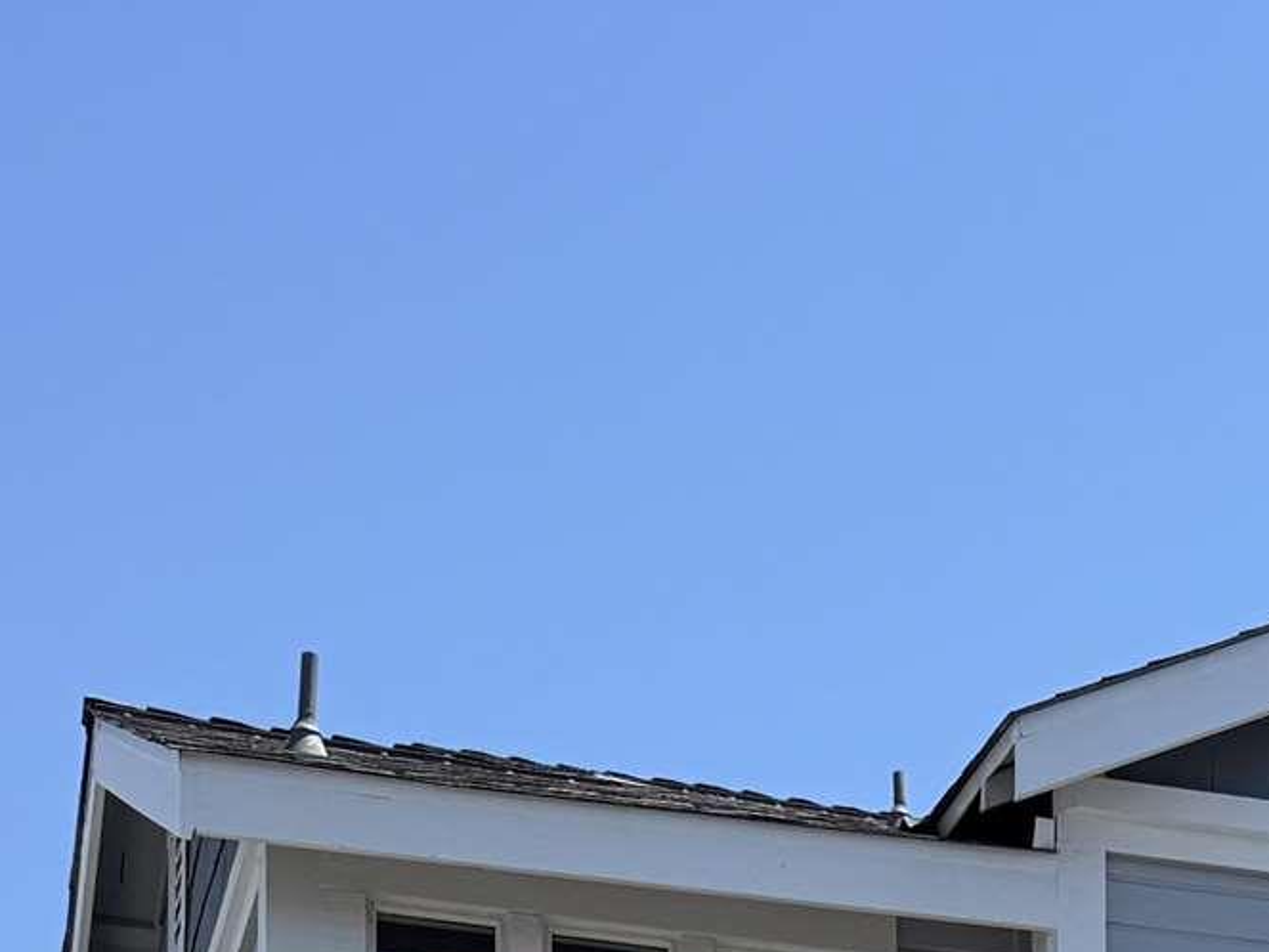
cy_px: 2168
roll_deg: +0.6
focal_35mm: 111
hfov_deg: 17.5
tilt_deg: +5.8
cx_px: 1099
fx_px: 4069
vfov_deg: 11.4
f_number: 1.78
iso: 80
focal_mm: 6.76
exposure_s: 1/3953
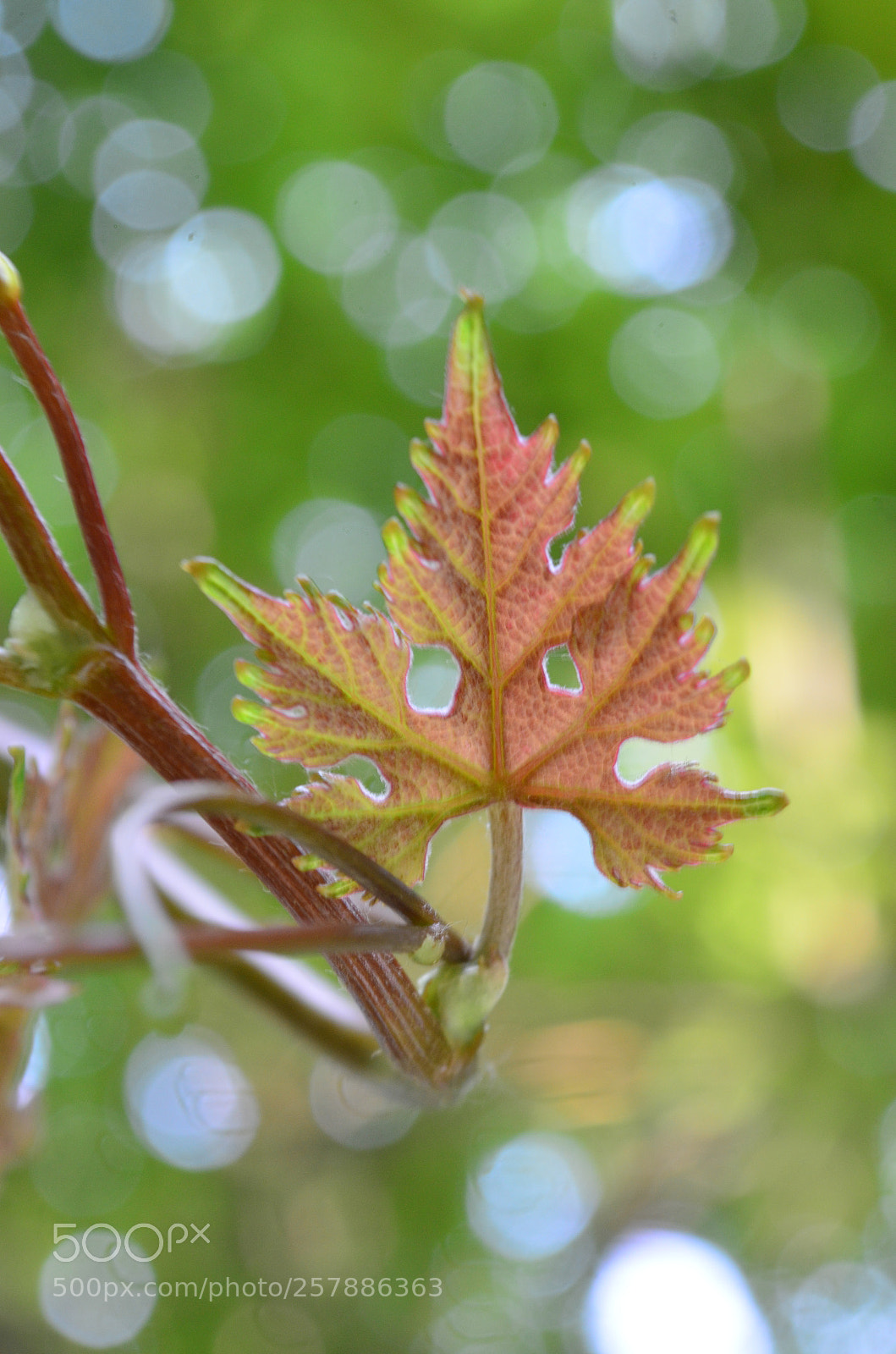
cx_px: 448
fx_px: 3095
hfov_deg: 16.5
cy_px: 677
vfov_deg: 24.7
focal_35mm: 82
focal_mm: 55
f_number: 8
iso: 500
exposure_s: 1/15
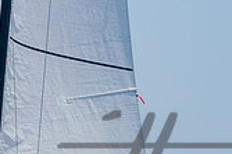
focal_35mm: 365
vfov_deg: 3.8
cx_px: -22
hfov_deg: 5.6
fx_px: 2350
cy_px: 178
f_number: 8
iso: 400
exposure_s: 1/1600
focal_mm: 70
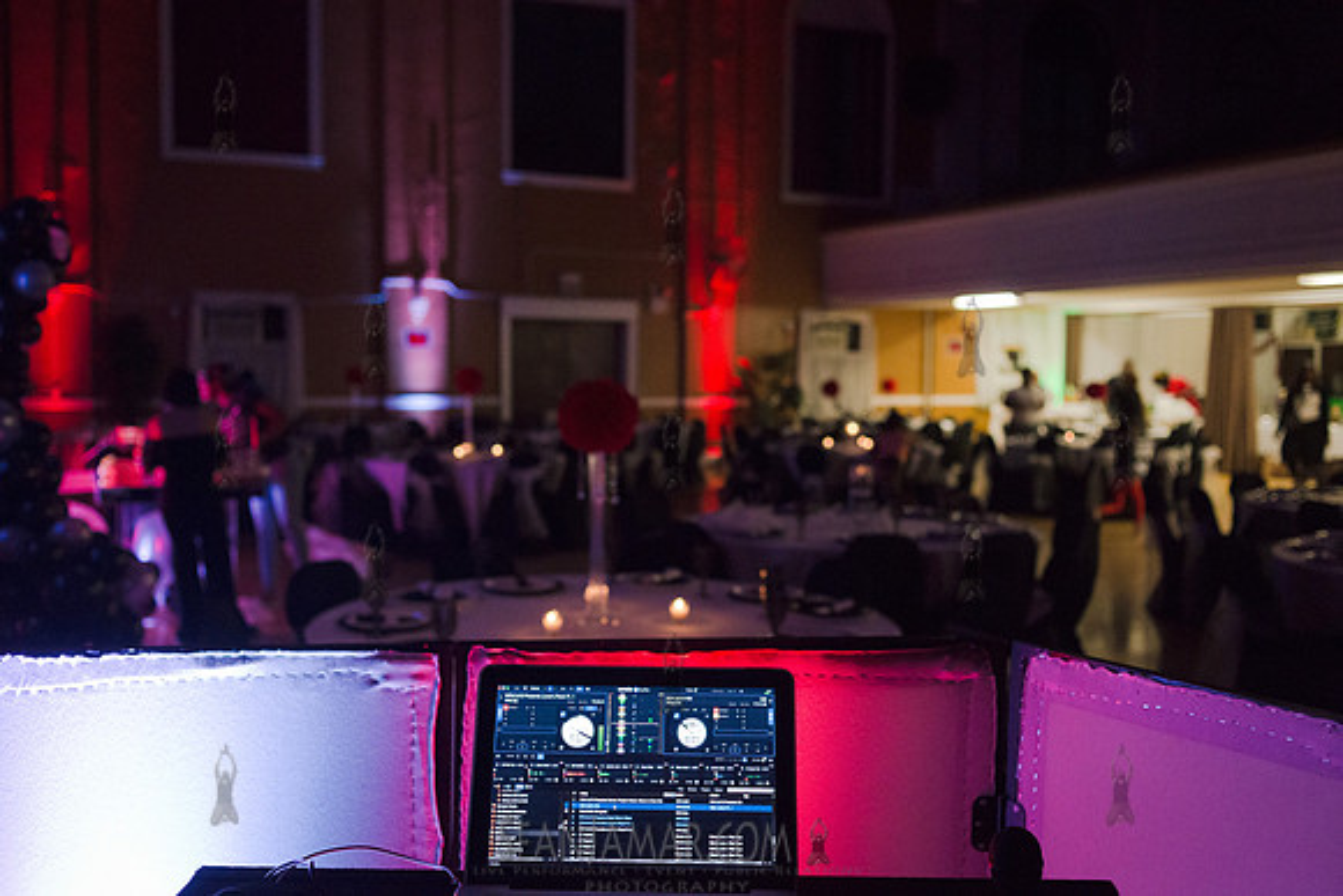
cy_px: 448
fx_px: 1306
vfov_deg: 37.9
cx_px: 672
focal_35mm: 35
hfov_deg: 54.4
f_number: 3.5
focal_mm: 35
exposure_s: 1/320
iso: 3200
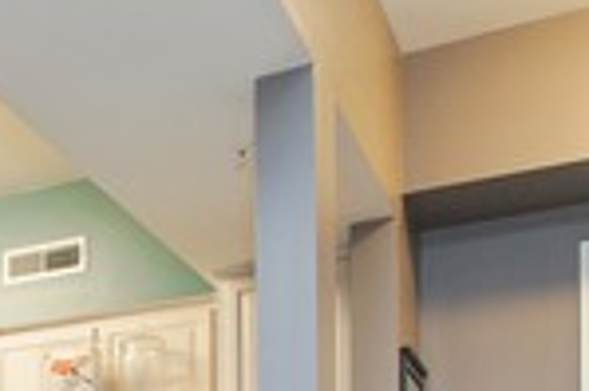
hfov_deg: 24.2
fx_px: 1193
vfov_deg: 16.8
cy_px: 602
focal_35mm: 73
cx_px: -182
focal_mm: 17
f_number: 8
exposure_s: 1/8
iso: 500
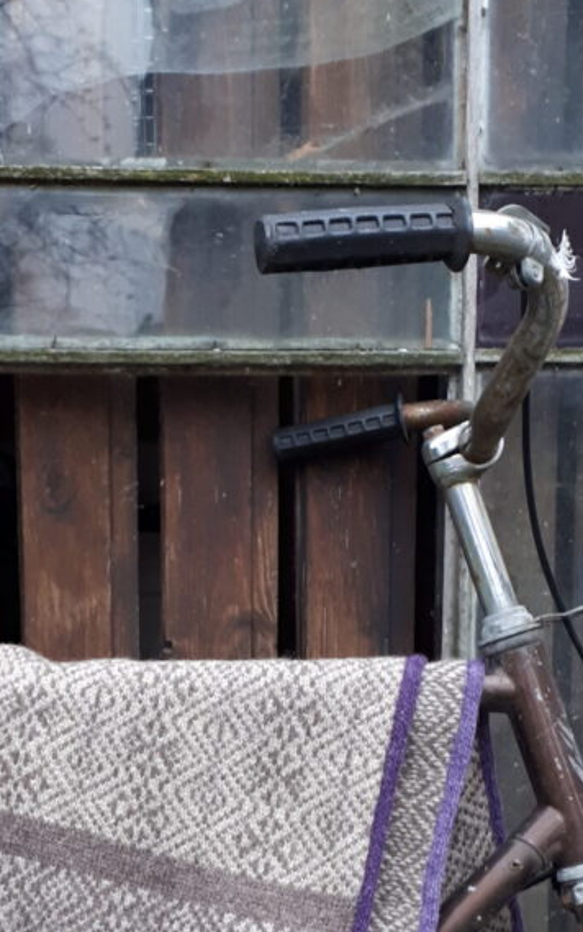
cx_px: 151
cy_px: 769
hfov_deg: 19.3
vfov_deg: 29.8
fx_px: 1702
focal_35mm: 67
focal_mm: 3.6
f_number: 1.9
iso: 80
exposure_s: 1/33
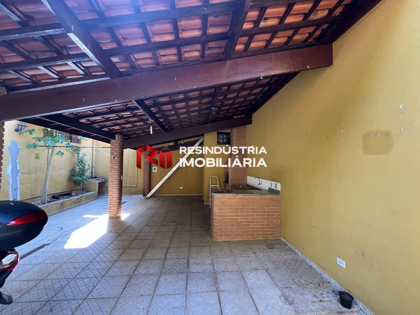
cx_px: 210
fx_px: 158
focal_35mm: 13
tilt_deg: +2.2
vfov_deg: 89.9
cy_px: 158
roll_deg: -0.2
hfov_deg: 106.2
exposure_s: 1/99
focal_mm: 1.57
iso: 200
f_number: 1.8
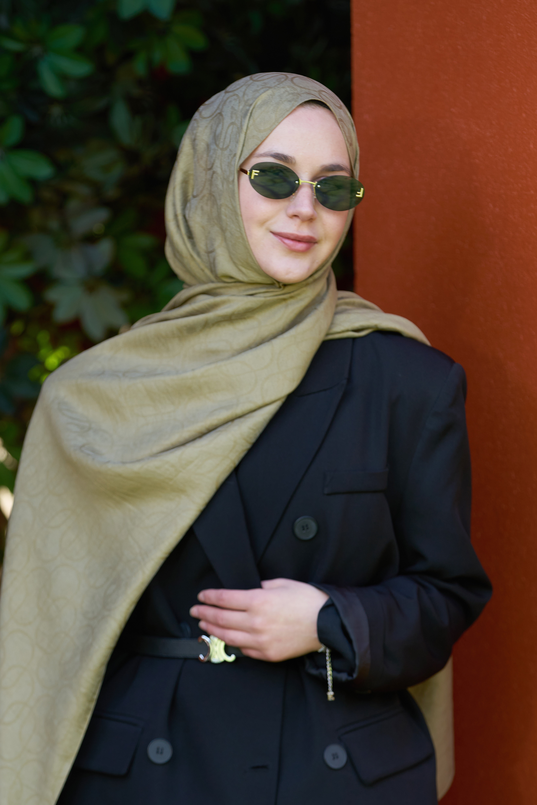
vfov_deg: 13.7
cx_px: 268
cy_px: 402
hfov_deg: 9.2
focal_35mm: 150
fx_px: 3355
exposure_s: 1/200
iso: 200
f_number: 4
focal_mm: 150
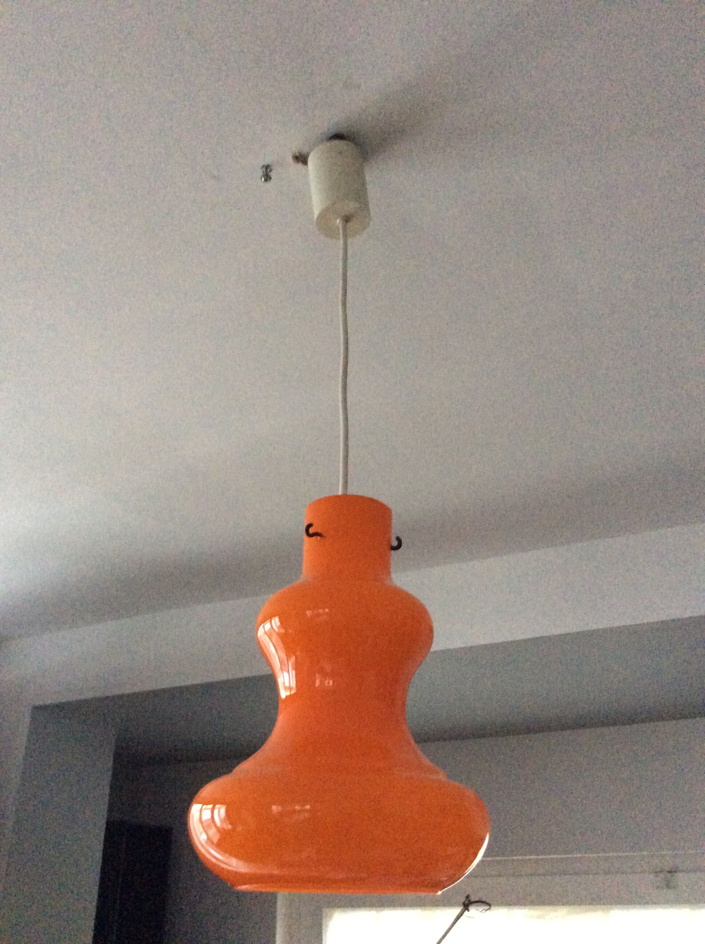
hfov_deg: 44.1
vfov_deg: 56.9
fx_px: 871
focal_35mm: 32
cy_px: 472
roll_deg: -0.1
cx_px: 352
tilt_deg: +25.9
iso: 500
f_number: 2.4
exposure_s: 1/17
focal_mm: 3.3
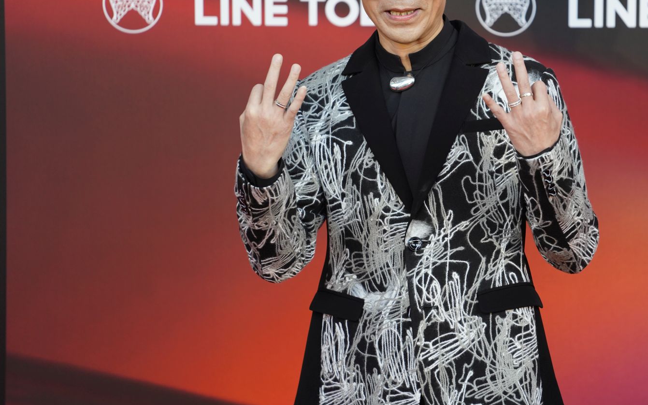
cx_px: 418
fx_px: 5157
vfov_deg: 4.5
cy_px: 113
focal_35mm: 292
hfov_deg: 7.2
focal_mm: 200
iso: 500
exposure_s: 1/250
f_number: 2.8
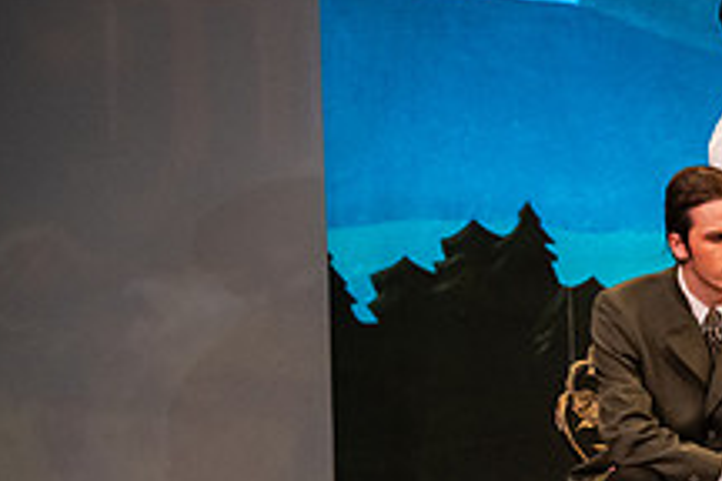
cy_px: 199
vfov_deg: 3.8
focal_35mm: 362
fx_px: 7260
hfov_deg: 5.7
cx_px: 765
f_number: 3.2
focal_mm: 135
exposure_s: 1/320
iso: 4000
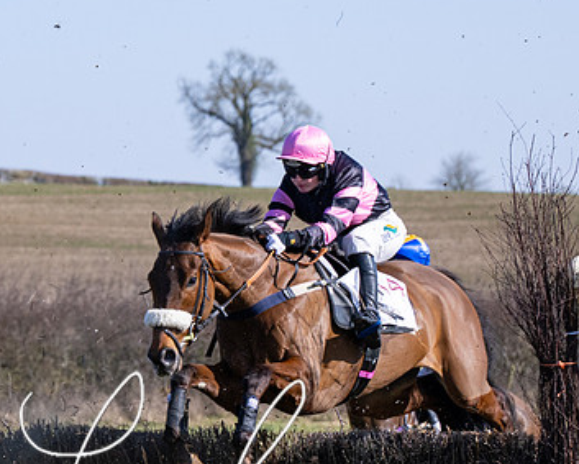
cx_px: -260
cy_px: 418
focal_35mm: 240
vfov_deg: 6.4
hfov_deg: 7.9
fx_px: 4116
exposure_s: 1/2500
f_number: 4
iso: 200
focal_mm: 70
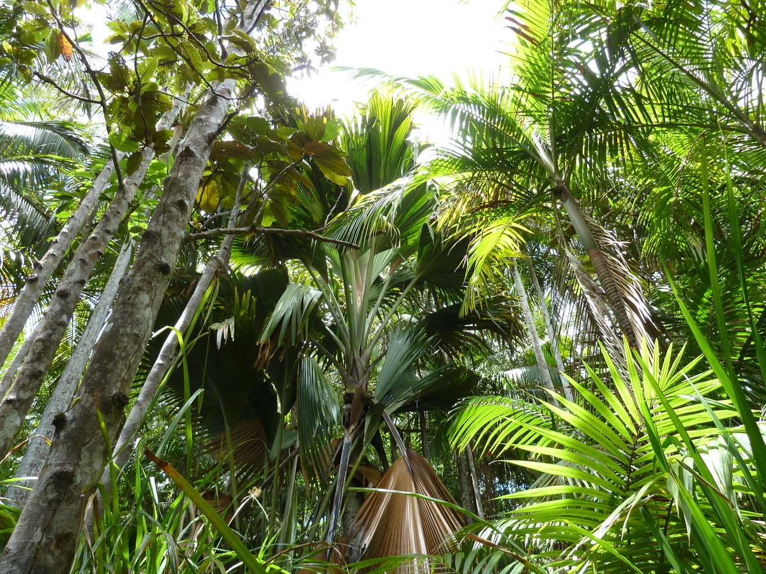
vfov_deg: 54.9
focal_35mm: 25
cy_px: 287
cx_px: 383
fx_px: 553
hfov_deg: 69.4
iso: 80
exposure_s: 1/125
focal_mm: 4.1
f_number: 3.5
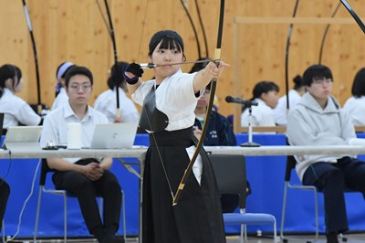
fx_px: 4052
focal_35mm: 400
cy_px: 122
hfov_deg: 5.2
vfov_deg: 3.4
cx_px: 182
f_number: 5.6
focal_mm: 200
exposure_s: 1/400
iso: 6400
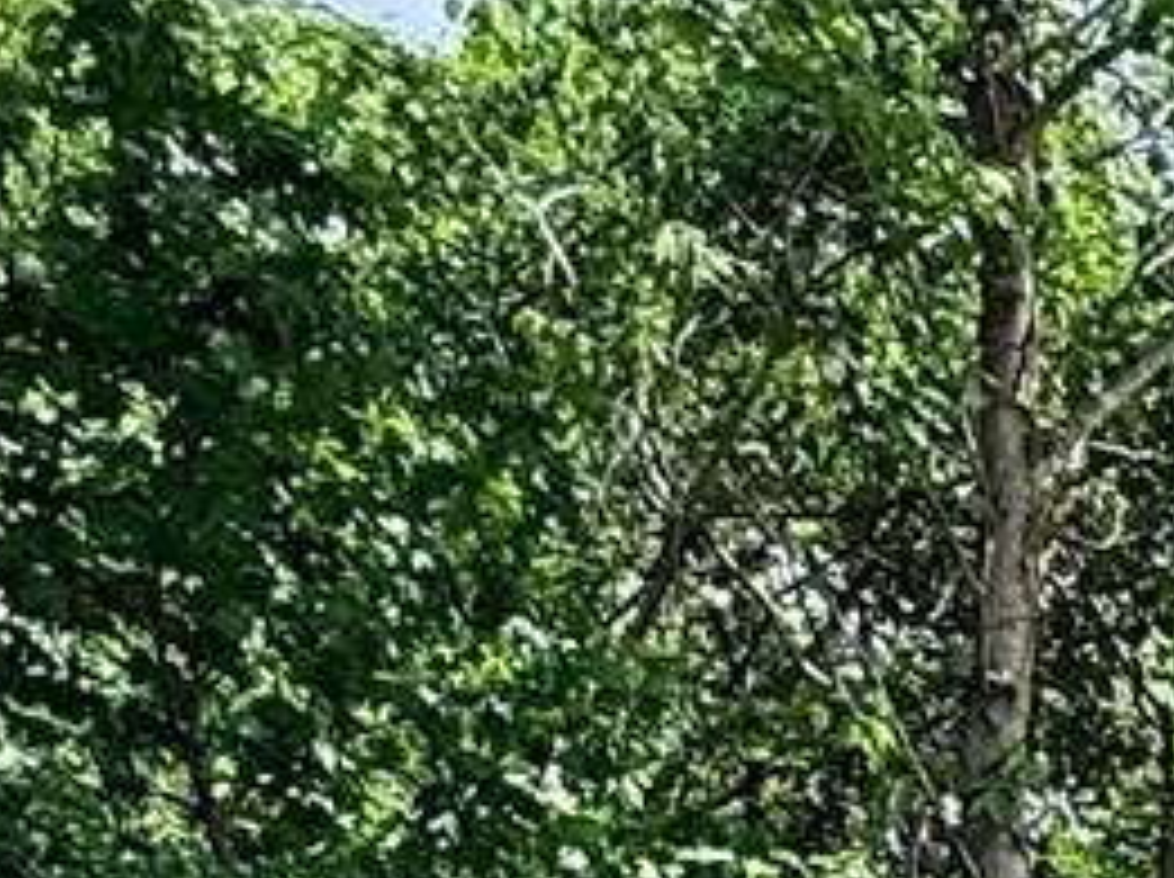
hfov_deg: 13.3
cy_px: 2004
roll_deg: +0.0
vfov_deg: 11.5
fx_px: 3726
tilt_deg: -2.9
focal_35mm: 110
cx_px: 2811
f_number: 2.2
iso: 64
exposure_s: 1/799
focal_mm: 2.22
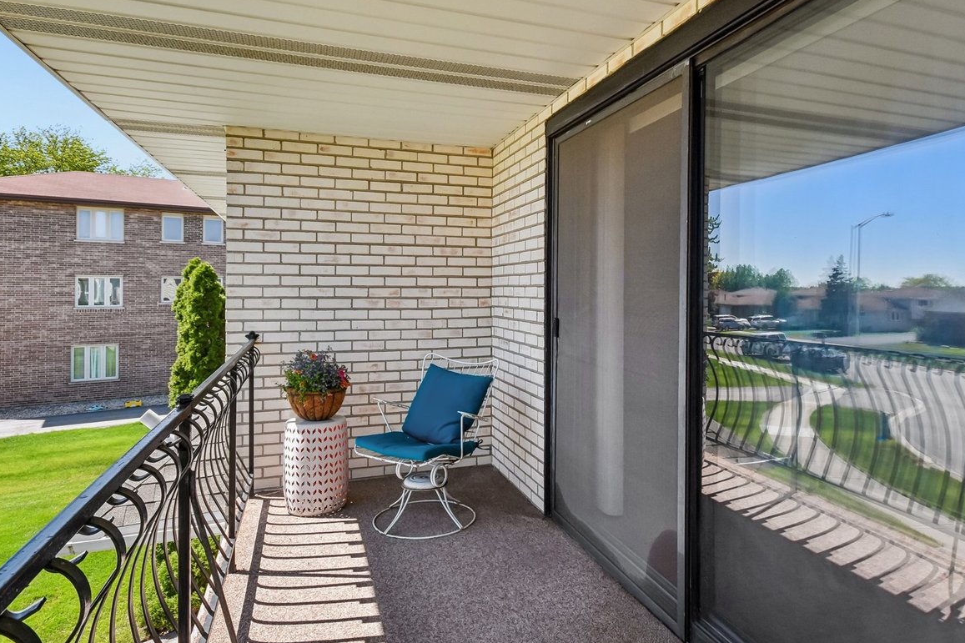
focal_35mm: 21
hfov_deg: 80.9
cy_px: 287
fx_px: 563
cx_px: 539
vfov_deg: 59.3
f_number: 8
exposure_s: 1/500
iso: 500
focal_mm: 10
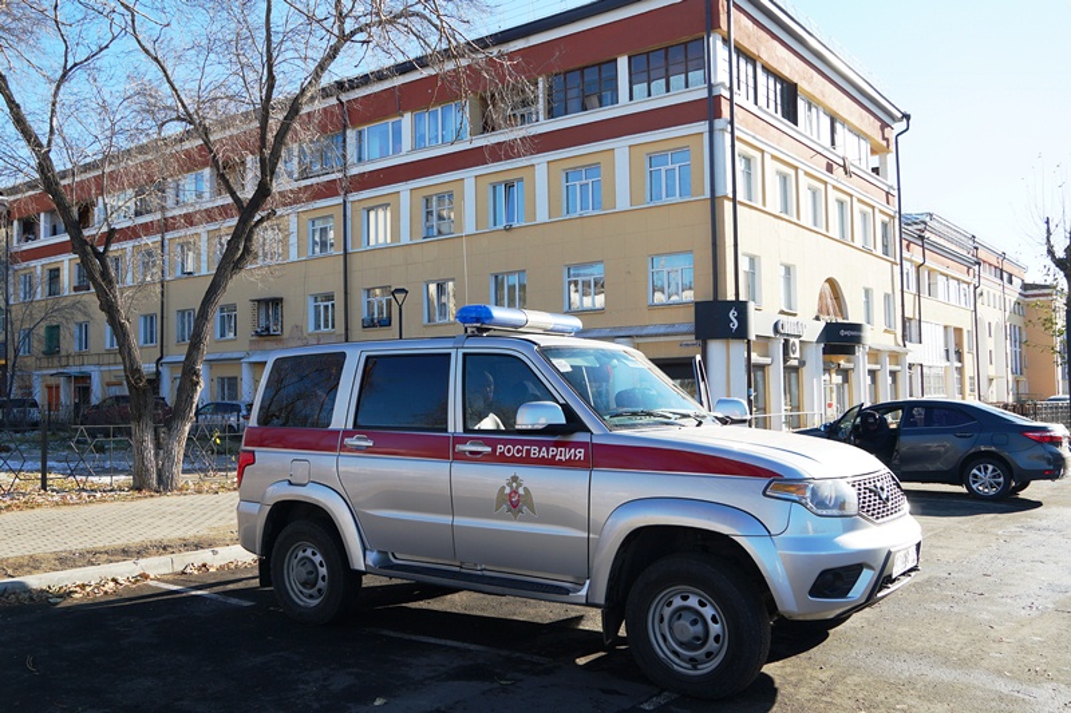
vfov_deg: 47.9
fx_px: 803
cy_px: 356
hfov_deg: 67.4
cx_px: 536
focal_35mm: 27
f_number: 4.5
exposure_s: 1/320
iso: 100
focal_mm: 18
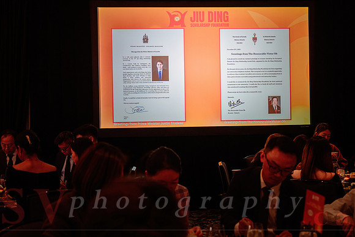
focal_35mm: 47
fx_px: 462
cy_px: 118
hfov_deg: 42.0
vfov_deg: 28.8
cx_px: 178
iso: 1600
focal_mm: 46
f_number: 4
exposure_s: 1/200
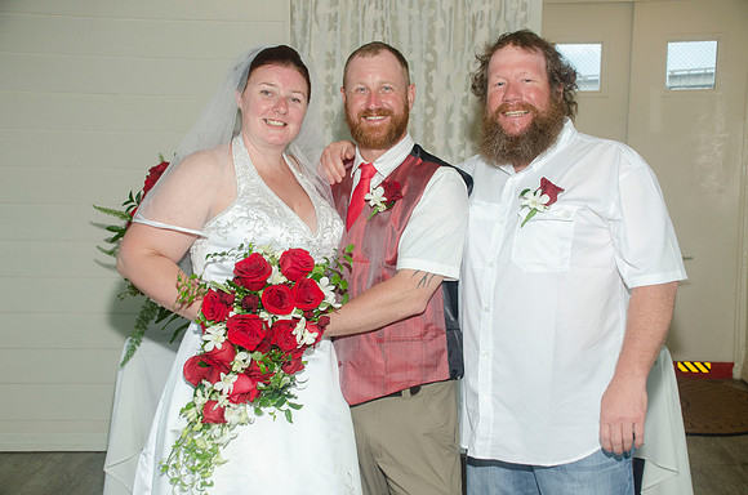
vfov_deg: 28.8
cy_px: 248
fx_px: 964
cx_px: 374
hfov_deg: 42.4
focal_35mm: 46
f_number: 5.6
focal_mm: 31
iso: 400
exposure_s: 1/250
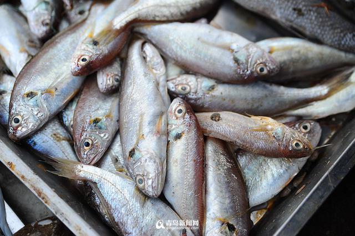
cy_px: 118
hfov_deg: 36.3
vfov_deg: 24.6
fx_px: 542
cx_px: 178
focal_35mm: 55
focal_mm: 55
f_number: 2.8
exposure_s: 1/1600
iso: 400
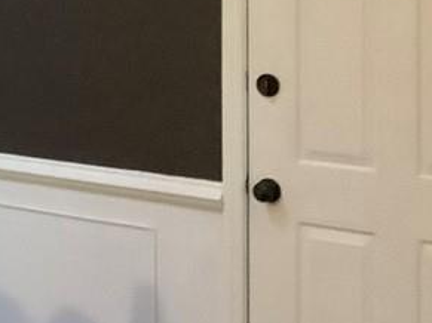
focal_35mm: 109
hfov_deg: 16.8
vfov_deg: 13.1
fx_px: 1360
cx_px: -159
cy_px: -93
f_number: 2.4
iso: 640
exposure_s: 1/20
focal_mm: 3.3
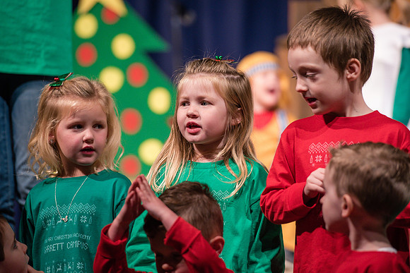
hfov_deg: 10.3
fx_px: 2278
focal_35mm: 200
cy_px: 136
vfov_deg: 6.9
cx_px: 205
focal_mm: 200
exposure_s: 1/125
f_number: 4
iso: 1600
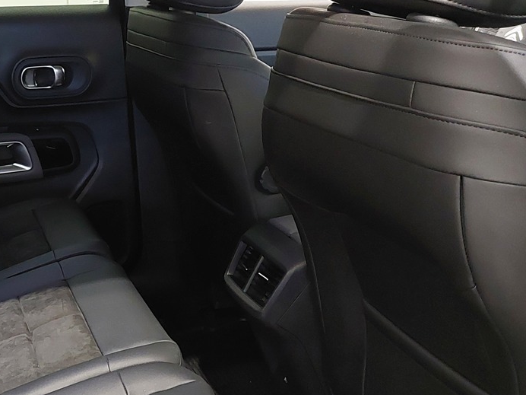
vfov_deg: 27.9
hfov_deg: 33.7
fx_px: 790
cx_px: 3
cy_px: 257
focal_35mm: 52
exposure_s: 1/25
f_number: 1.8
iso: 640
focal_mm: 5.23
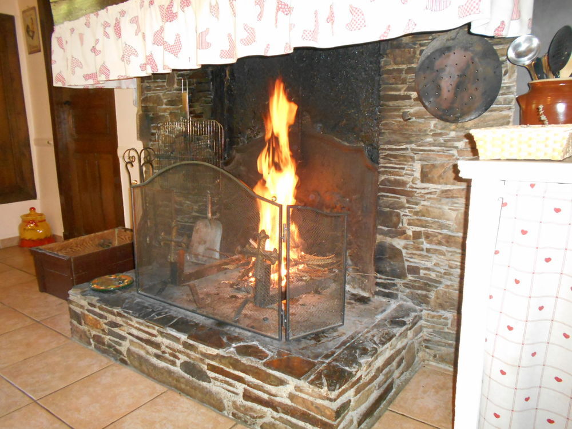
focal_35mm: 26
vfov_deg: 53.1
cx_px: 286
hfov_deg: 67.3
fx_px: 430
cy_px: 214
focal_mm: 4.6
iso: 720
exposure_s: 1/25
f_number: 3.2
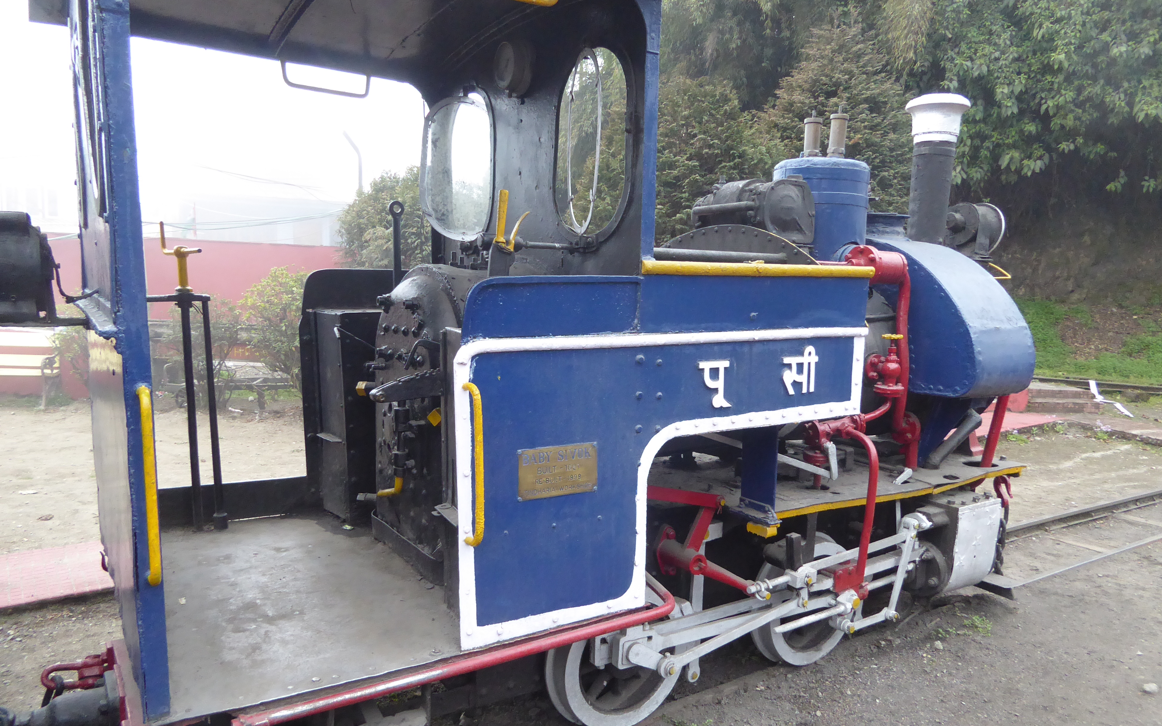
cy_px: 410
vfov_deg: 47.5
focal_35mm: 26
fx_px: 823
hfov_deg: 70.4
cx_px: 585
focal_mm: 4.3
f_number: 3.3
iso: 400
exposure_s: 1/25
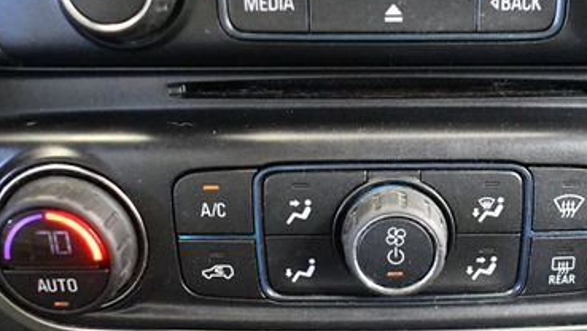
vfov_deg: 24.3
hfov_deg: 41.5
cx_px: 396
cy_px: 240
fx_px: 763
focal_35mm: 49
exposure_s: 1/50
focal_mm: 18
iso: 12800
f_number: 3.5
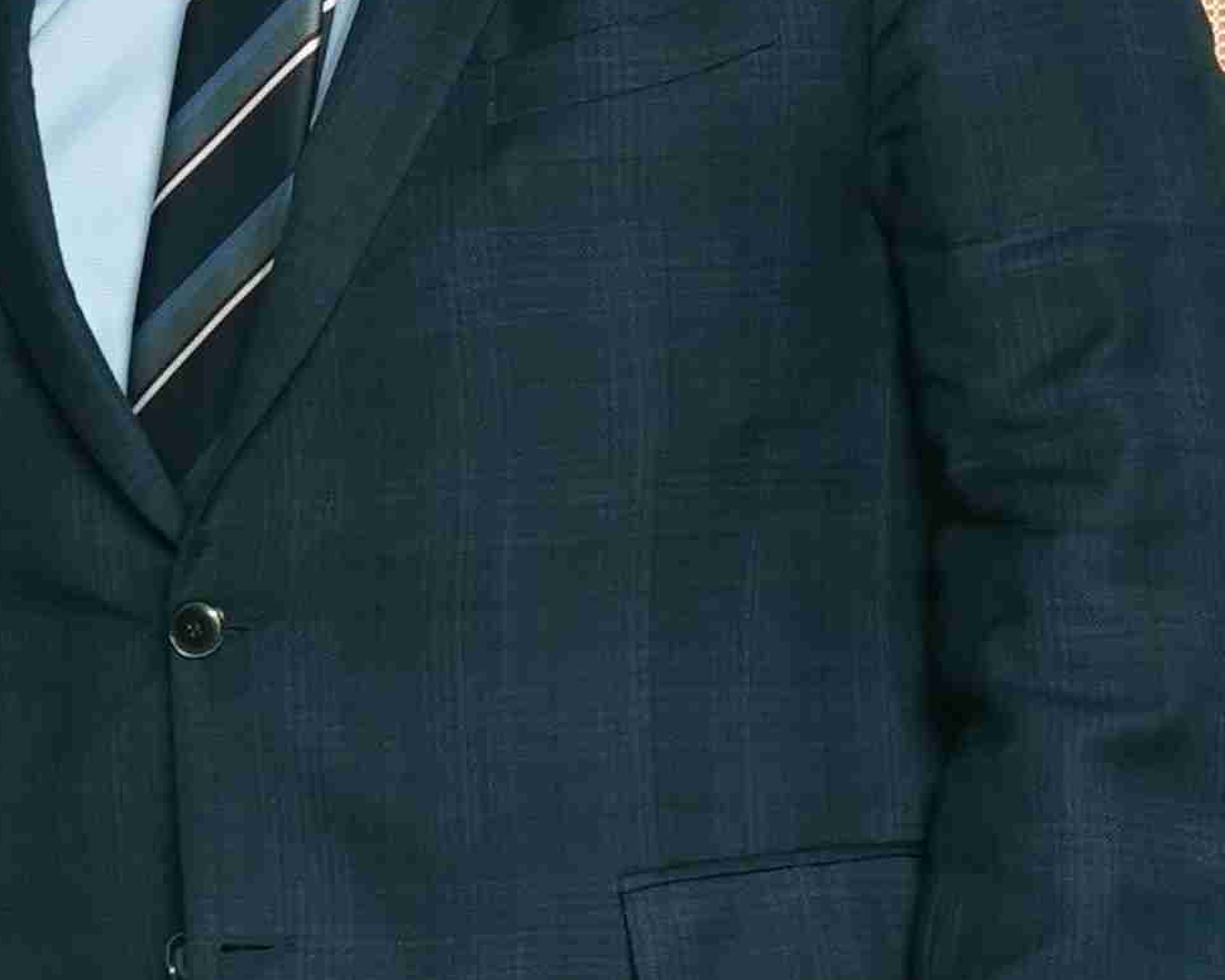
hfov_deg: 1.9
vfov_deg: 1.5
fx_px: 36469
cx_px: -332
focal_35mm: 1006
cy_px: 247
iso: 1000
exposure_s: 1/250
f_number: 3.5
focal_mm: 176
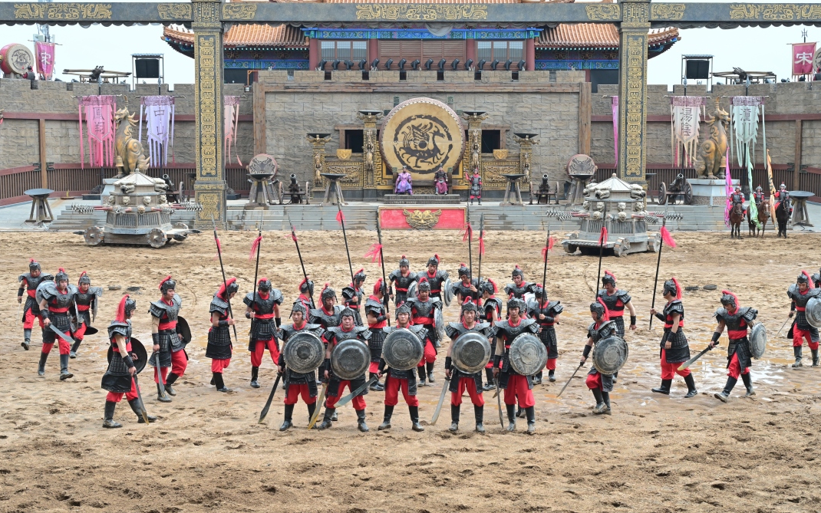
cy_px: 252
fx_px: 1074
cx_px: 432
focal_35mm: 48
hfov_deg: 41.8
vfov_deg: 26.9
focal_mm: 42
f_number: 5.6
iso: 400
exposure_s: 1/800
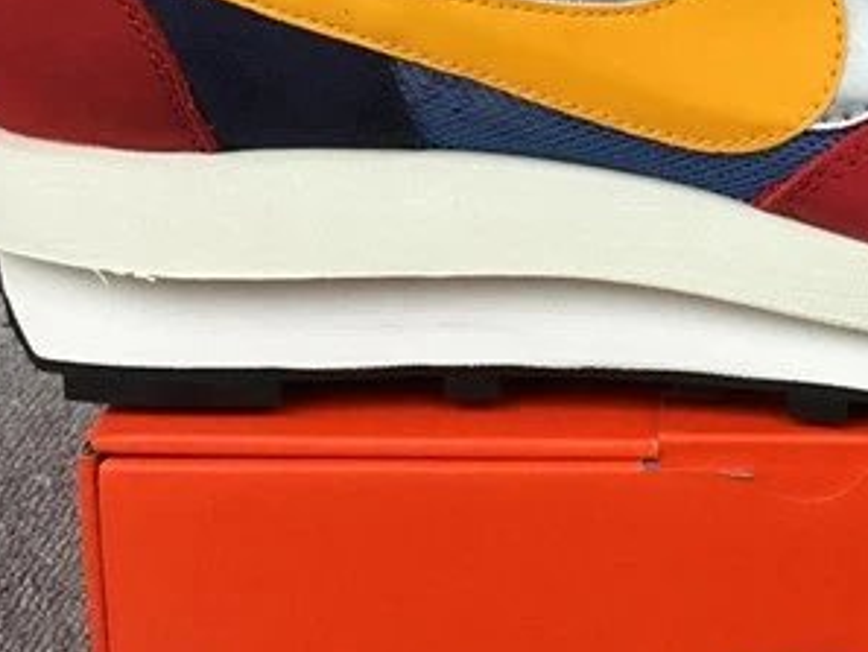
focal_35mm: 94
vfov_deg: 15.6
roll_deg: -0.2
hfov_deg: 20.5
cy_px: 130
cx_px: 760
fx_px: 2358
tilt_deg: -16.9
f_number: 2.4
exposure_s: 1/100
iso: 32
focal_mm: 3.3
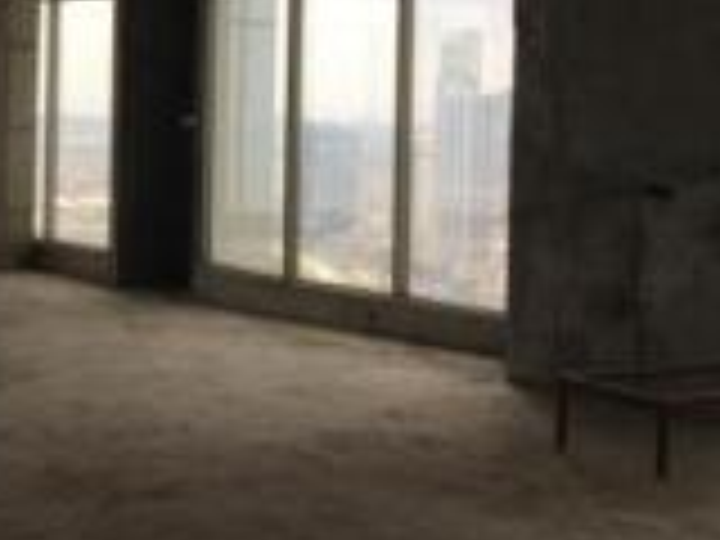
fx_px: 1685
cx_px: -135
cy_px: 94
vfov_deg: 18.0
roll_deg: -1.5
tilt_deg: +1.5
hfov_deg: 22.3
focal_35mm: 81
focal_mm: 4.15
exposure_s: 1/182
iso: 25
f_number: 2.2
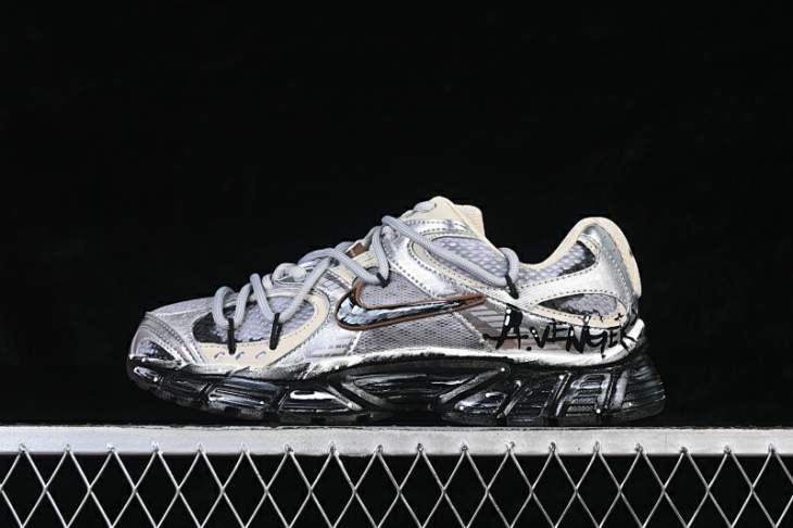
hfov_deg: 27.0
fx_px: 1651
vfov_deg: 18.2
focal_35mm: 75
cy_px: 264
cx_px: 396
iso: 160
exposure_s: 1/80
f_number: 7.1
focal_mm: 50
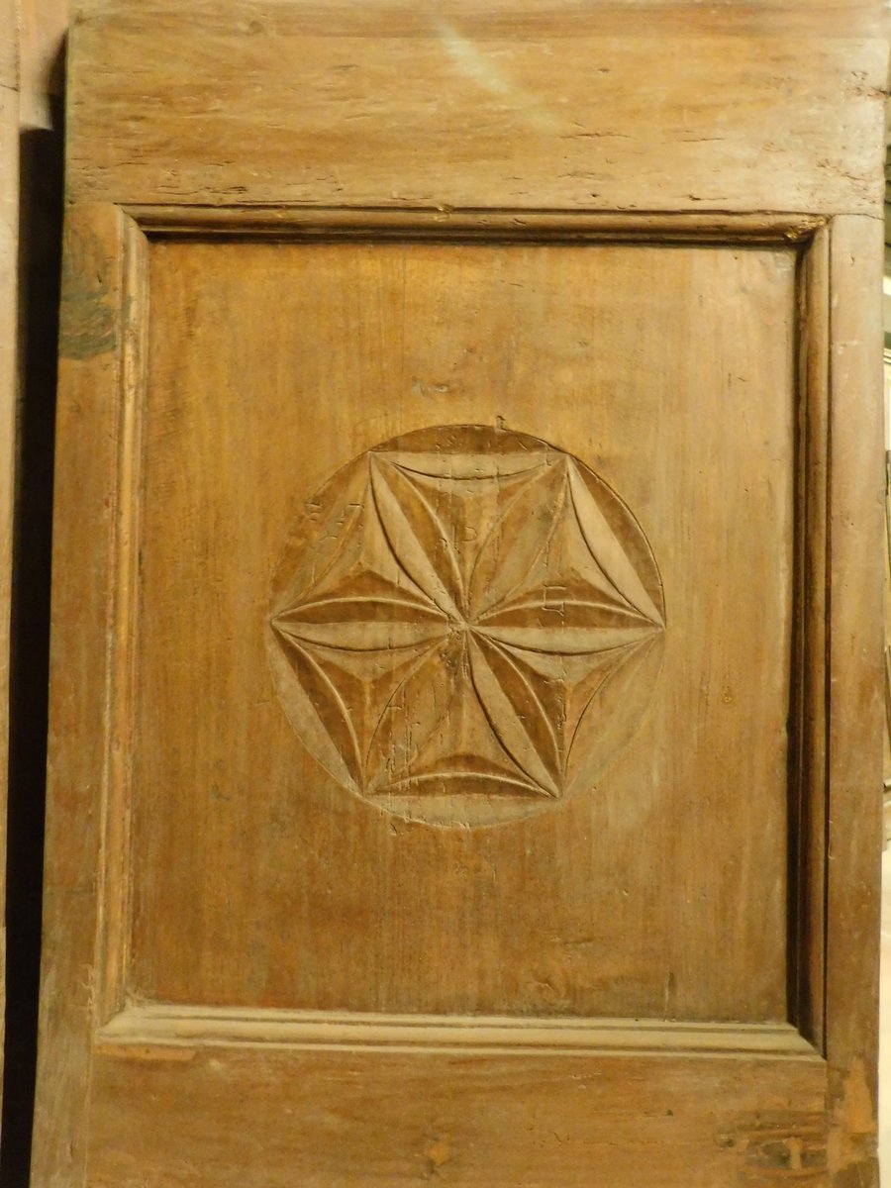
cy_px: 594
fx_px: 789
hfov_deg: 58.9
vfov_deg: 73.9
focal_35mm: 23
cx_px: 446
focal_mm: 4
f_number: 3
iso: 800
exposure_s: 1/3
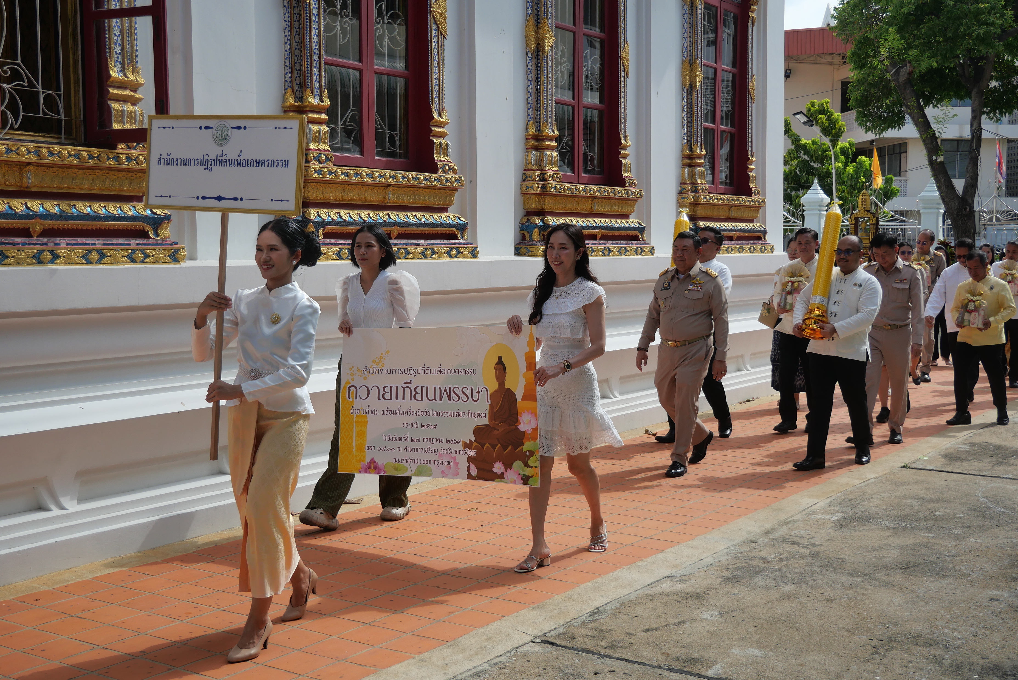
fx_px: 1273
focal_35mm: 45
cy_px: 340
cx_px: 509
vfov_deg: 29.9
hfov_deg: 43.6
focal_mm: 22
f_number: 4.5
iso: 200
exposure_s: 1/1300
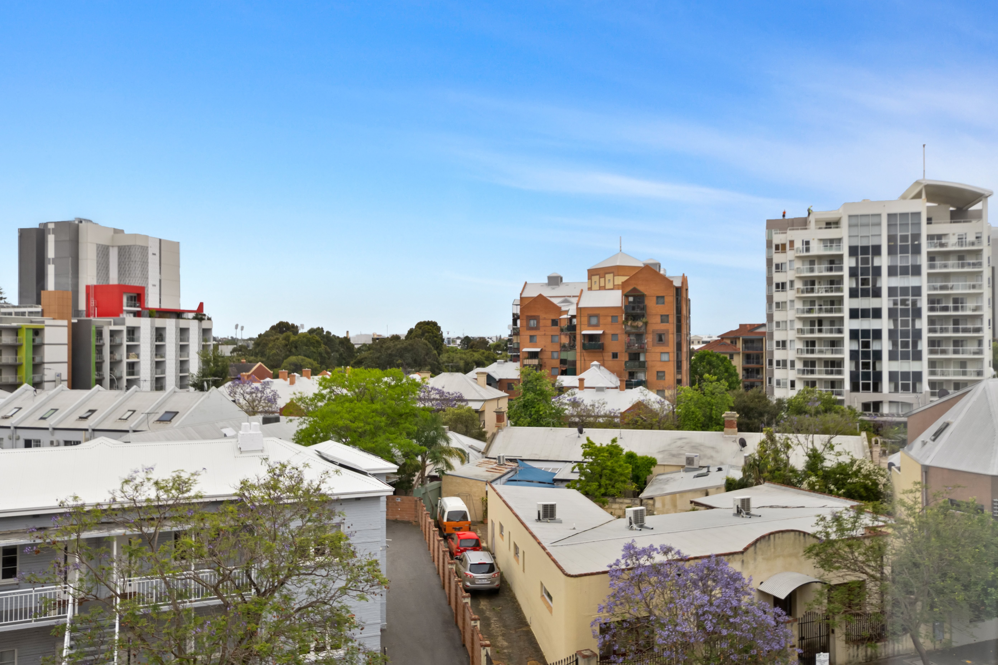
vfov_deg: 43.6
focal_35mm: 30
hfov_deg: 61.9
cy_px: 332
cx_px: 499
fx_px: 832
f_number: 7.1
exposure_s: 1/400
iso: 400
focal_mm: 20
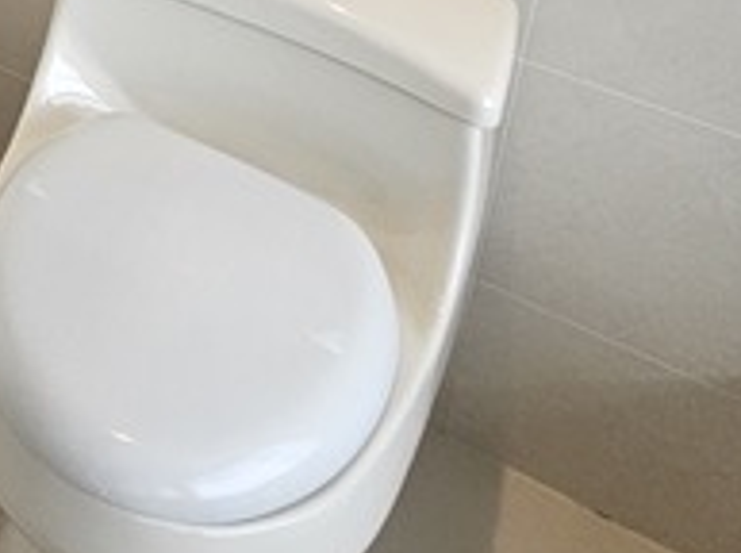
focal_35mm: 54
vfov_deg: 19.1
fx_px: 1154
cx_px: -503
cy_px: -492
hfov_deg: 23.6
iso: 200
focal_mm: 2.2
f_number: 2.2
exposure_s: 1/359
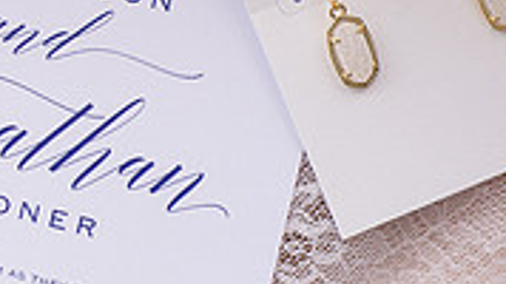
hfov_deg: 12.1
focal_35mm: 171
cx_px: -219
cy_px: -50
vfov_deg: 7.0
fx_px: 2294
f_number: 5.6
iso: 500
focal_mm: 50
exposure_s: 1/200
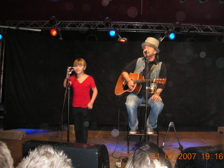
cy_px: 84
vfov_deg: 37.7
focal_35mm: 38
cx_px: 117
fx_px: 246
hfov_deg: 49.0
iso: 200
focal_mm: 5.8
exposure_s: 1/60.1
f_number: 3
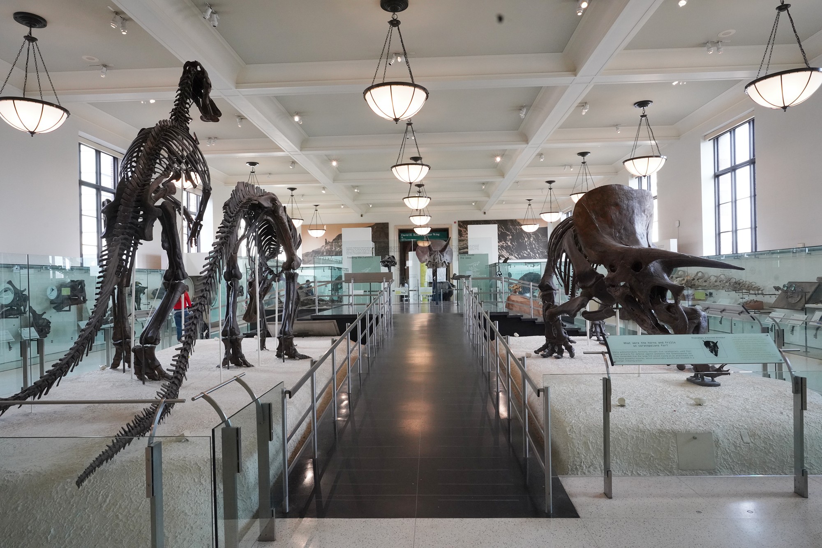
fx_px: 525
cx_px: 411
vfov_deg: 55.1
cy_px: 274
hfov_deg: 76.1
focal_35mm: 23
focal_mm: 23
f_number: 13
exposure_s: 1/80
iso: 3200
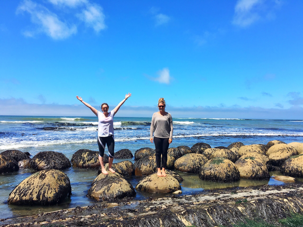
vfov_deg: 48.2
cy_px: 114
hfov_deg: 61.7
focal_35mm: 29
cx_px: 152
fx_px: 254
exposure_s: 1/1479
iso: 25
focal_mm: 4.15
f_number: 2.2
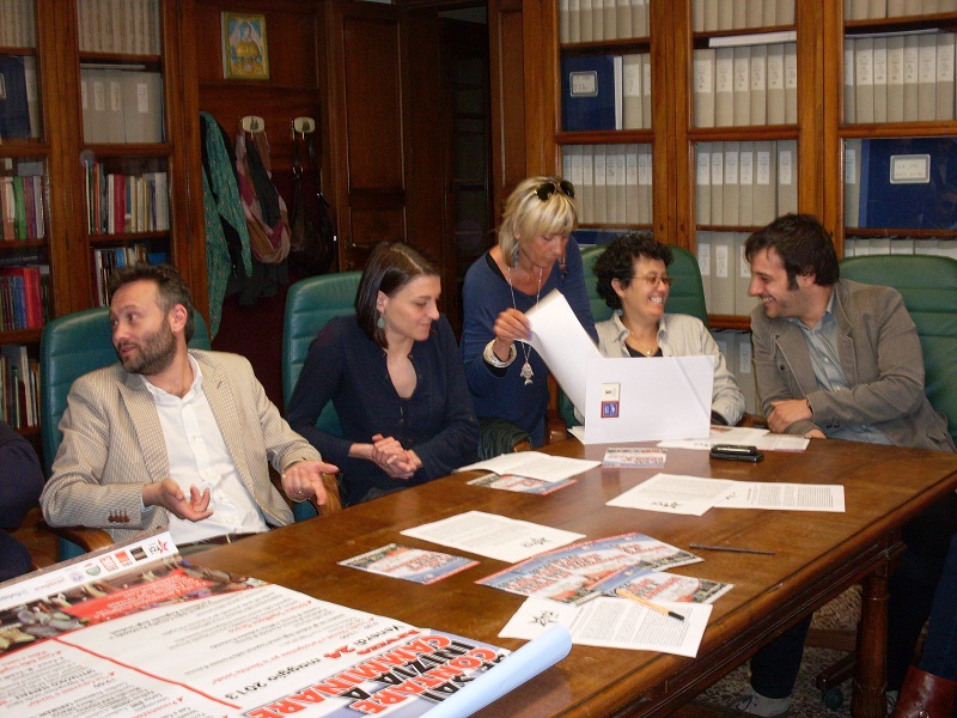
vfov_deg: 29.7
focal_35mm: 49
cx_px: 478
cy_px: 359
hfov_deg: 38.9
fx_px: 1355
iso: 120
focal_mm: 8.1
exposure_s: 1/45
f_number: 3.1
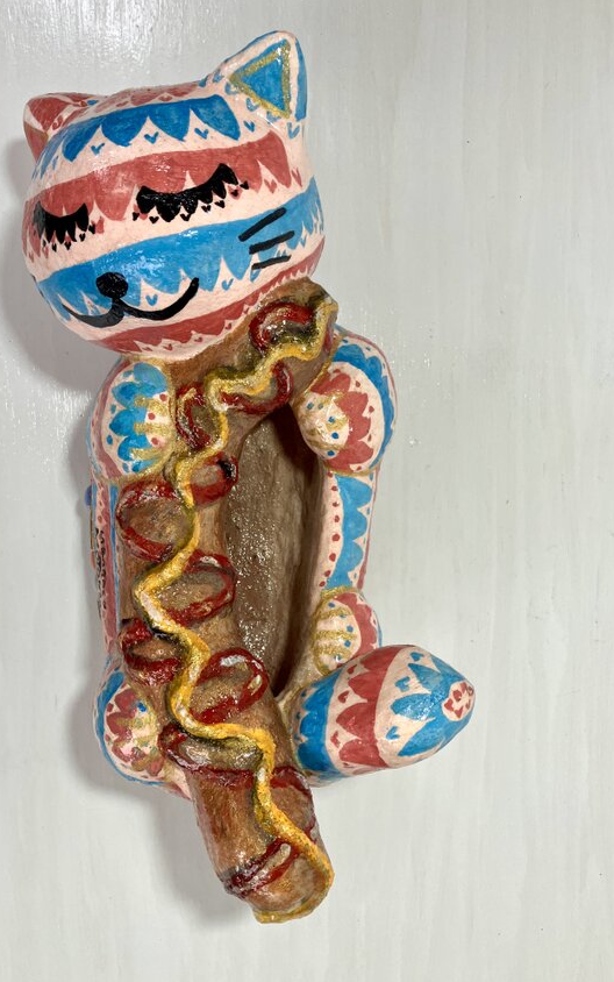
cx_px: 264
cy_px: 494
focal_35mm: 30
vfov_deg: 62.9
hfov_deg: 41.8
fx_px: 803
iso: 80
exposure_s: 1/100
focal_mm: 3.99
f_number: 1.8
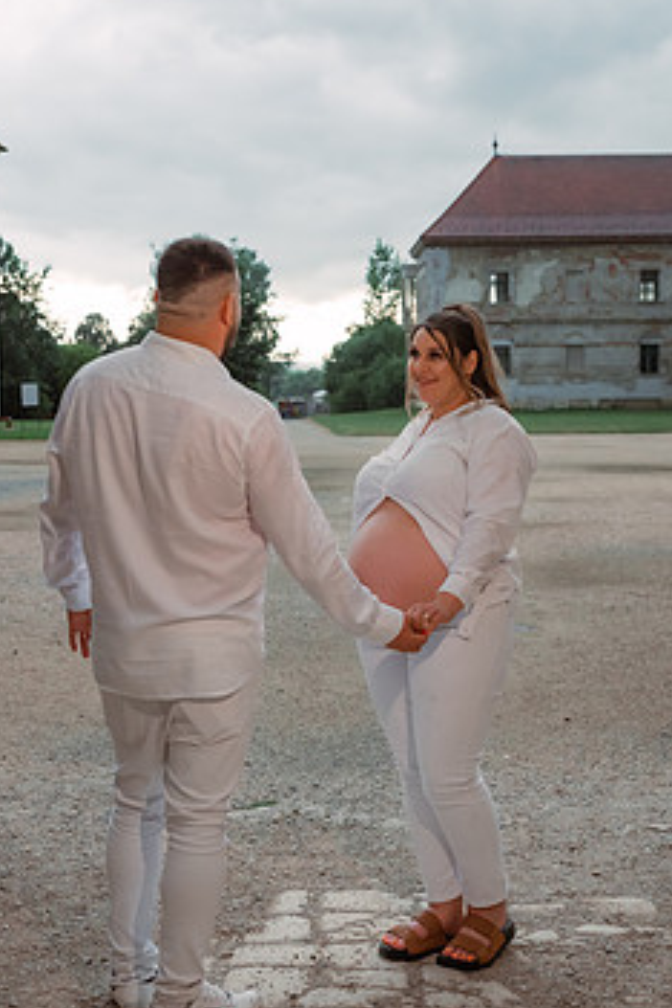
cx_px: 347
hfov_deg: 23.0
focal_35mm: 59
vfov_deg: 33.9
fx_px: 1652
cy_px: 511
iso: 2000
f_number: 3.5
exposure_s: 1/500
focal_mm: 46
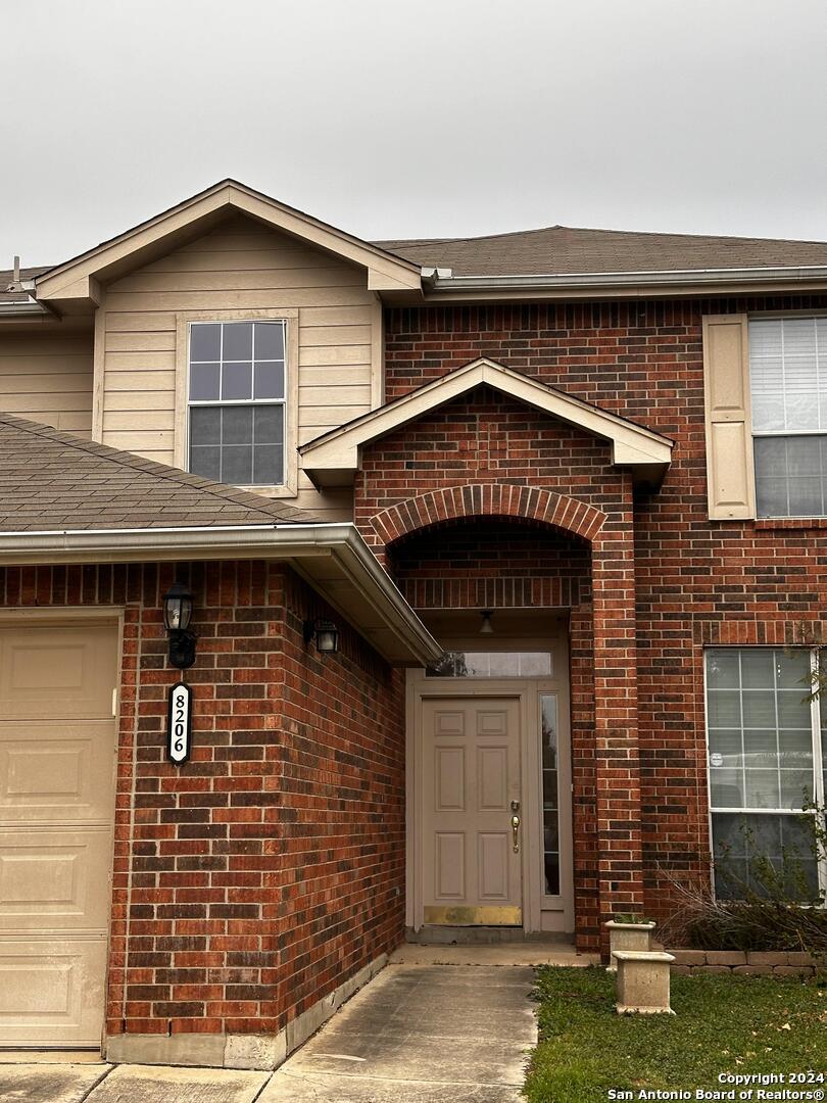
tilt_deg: +9.6
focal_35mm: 48
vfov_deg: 39.7
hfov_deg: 30.3
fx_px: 1529
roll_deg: +0.6
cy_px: 552
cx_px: 414
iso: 64
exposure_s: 1/192
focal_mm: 6.86
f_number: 1.78
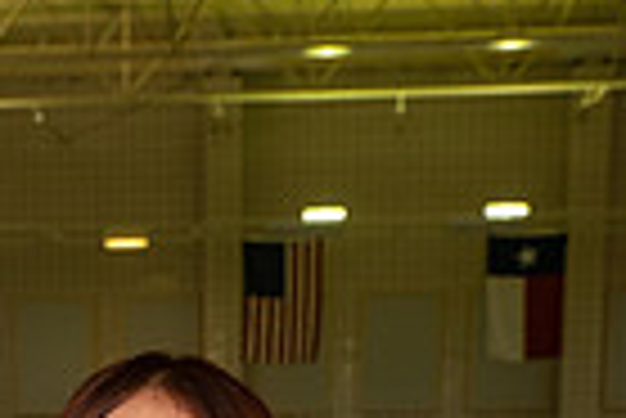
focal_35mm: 123
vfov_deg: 9.9
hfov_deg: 16.5
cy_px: 980
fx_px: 2141
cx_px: 126
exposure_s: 1/250
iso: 500
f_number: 7.1
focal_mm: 38
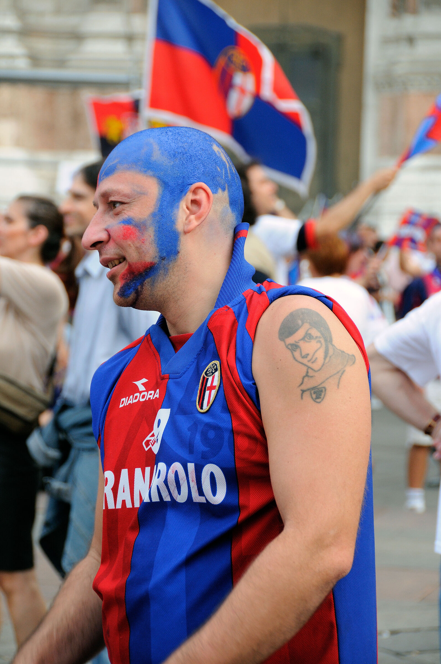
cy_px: 332
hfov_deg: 9.6
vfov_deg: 14.4
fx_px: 2625
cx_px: 220
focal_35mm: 142
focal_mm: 95
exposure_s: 1/200
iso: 400
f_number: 5.3
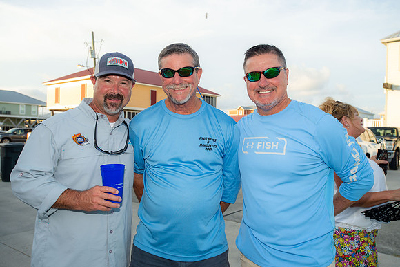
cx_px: 200
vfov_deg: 41.1
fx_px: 355
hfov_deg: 58.7
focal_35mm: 32
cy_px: 134
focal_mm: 32
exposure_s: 1/200
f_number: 7.1
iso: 200
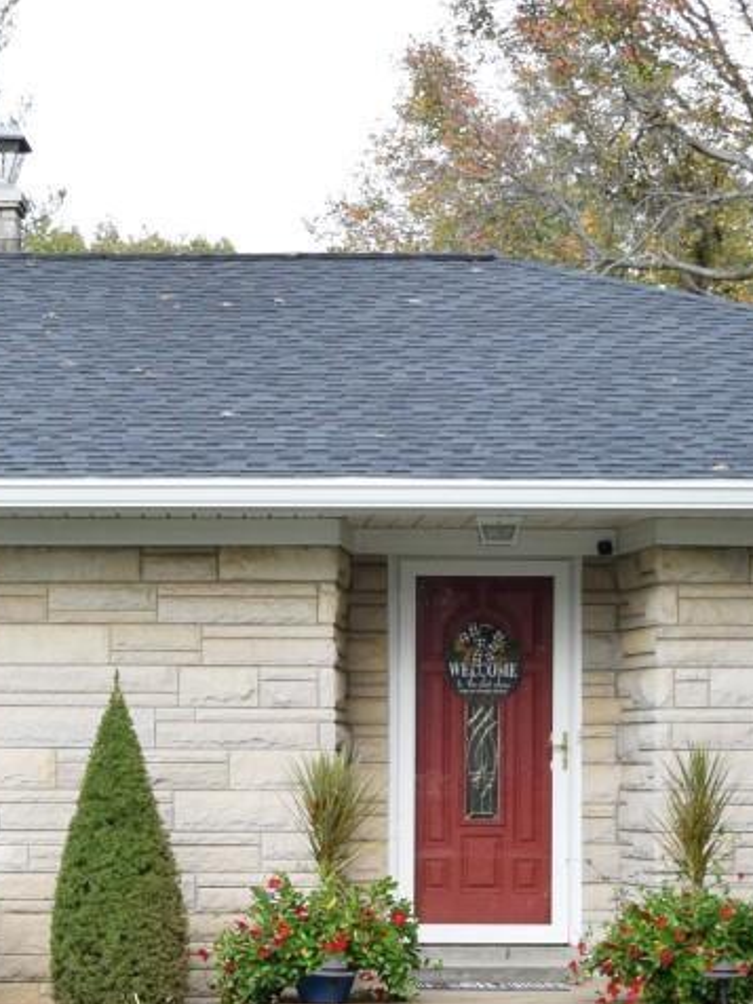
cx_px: 194
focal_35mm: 133
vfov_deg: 14.8
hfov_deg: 11.2
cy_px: 799
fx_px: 3847
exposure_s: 1/200
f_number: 6.3
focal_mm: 27
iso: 200
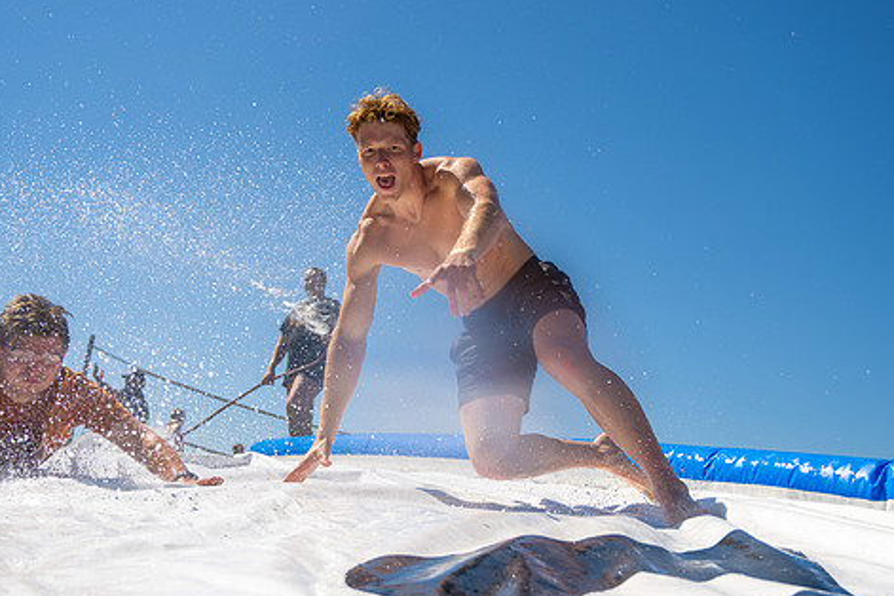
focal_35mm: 45
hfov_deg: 43.5
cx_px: 498
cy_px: 268
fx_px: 1117
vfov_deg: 29.8
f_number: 4
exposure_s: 1/1600
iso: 100
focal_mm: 30.5
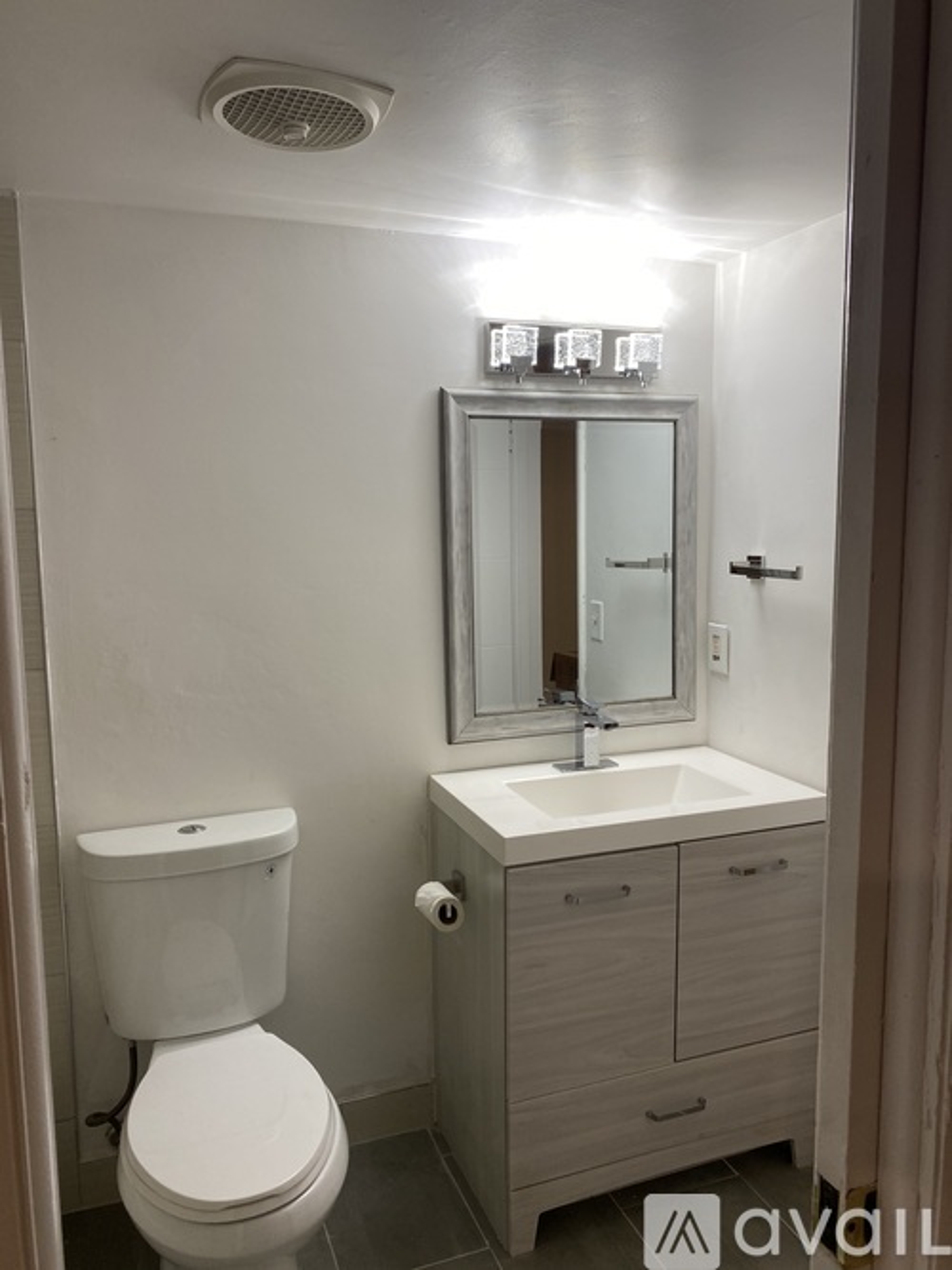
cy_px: 635
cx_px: 476
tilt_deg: -6.1
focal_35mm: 26
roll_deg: +0.8
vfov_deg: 67.3
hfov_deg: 53.0
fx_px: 954
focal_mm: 4.25
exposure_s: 1/60
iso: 64
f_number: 1.8
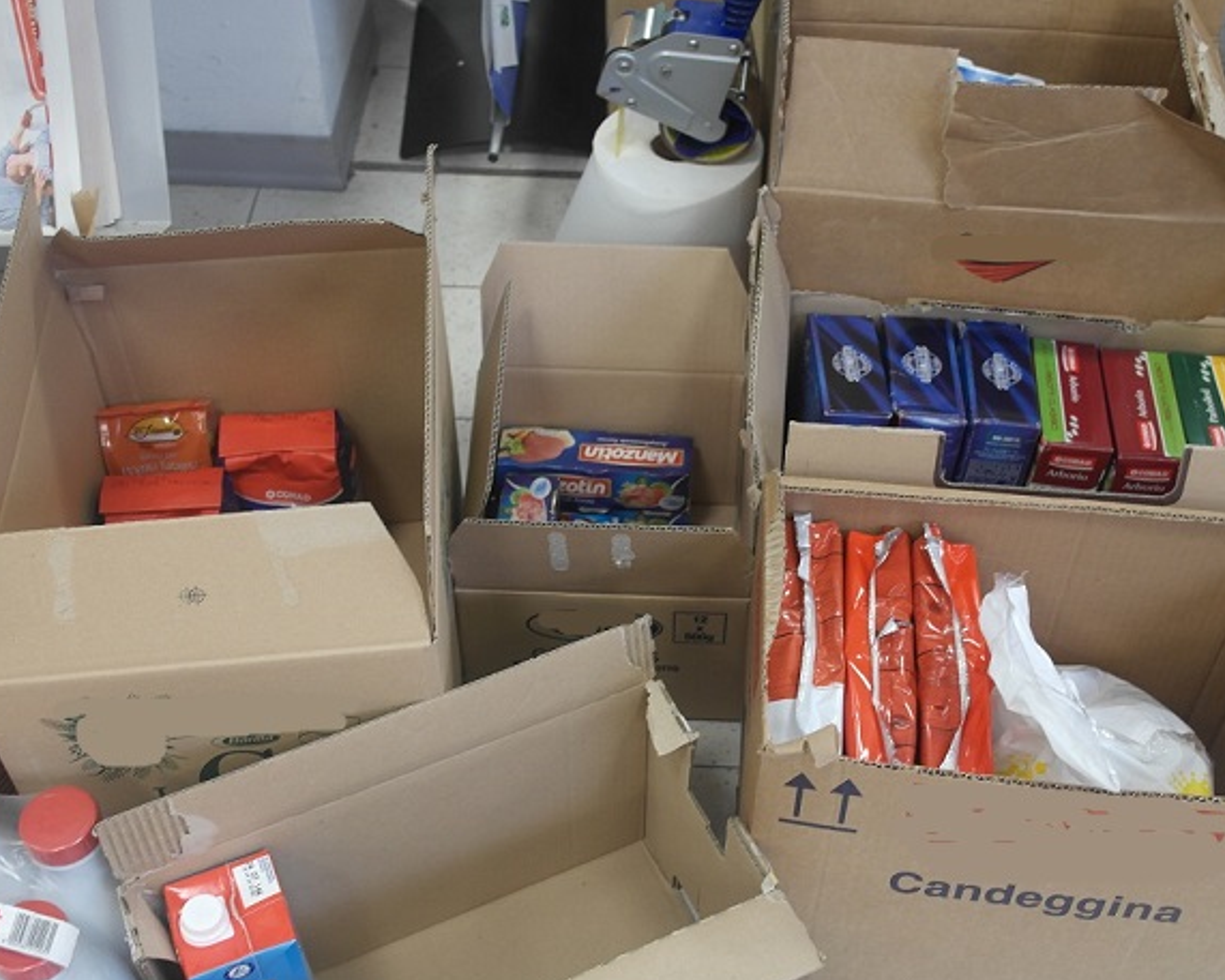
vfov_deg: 32.8
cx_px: 620
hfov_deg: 40.3
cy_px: 495
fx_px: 1668
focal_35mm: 46
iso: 400
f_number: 4
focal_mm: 26
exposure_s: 1/30
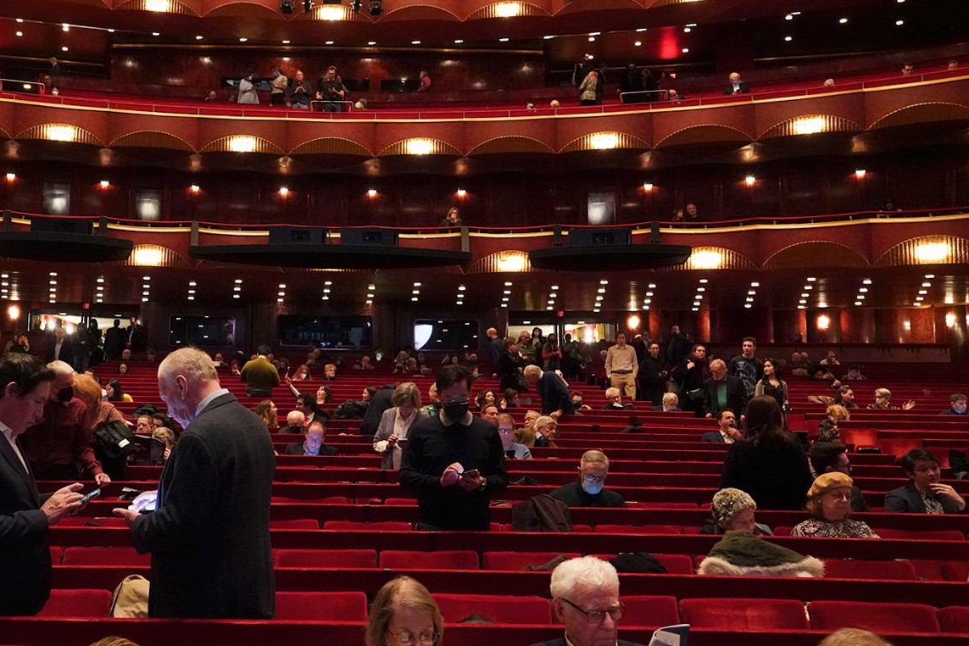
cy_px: 285
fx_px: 942
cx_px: 309
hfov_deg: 53.2
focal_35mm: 35
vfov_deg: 37.8
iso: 8000
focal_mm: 20
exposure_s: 1/80
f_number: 4
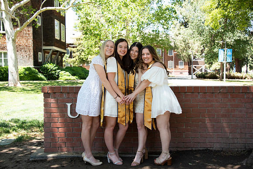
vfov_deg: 33.4
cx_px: 126
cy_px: 84
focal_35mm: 40
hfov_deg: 48.4
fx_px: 281
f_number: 5.6
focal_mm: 40
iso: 640
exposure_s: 1/320
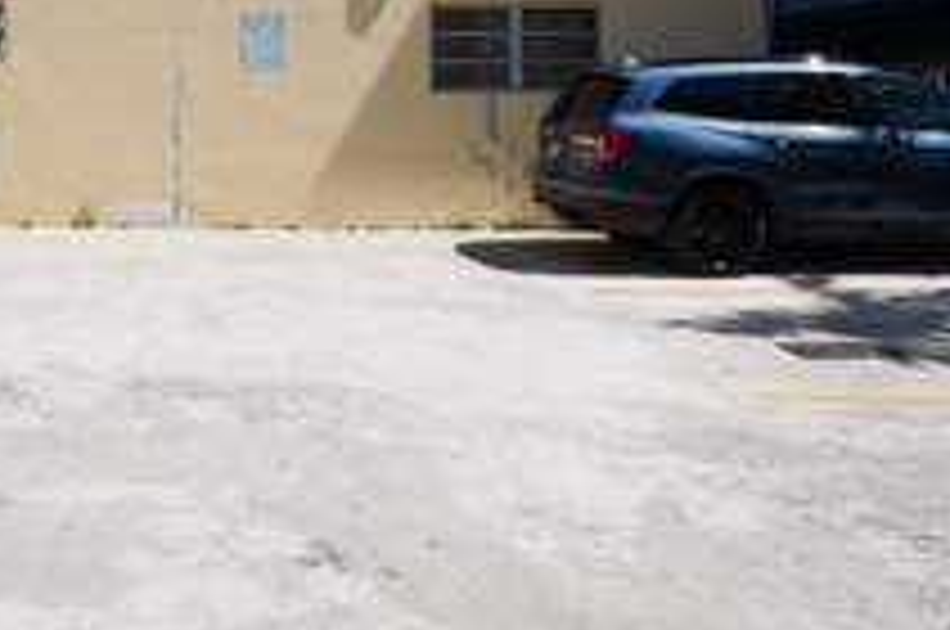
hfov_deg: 45.8
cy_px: 61
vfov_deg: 31.0
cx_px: 234
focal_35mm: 41
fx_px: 1080
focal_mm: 18
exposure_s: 1/250
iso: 100
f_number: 8
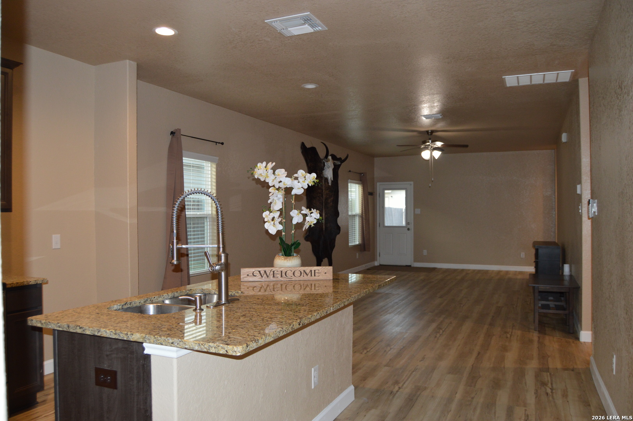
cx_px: 316
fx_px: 474
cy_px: 210
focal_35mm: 27
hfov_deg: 67.4
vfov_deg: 47.9
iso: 640
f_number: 3.5
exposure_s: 1/60
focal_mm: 18
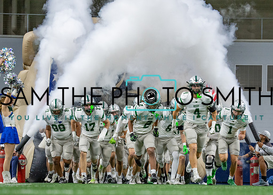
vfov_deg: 11.4
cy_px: 134
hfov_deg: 15.9
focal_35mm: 126
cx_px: 123
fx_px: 978
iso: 2000
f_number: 2.8
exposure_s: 1/1000
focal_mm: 70
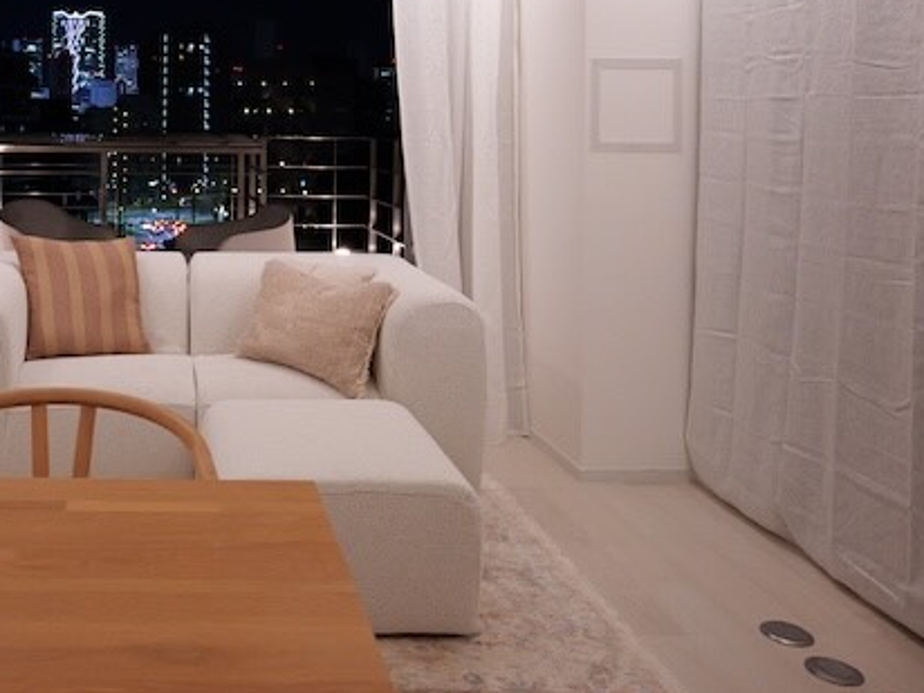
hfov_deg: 51.7
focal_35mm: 33
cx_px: 177
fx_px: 881
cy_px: 126
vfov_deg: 40.9
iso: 5000
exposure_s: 1/74.6
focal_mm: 18
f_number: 4.5
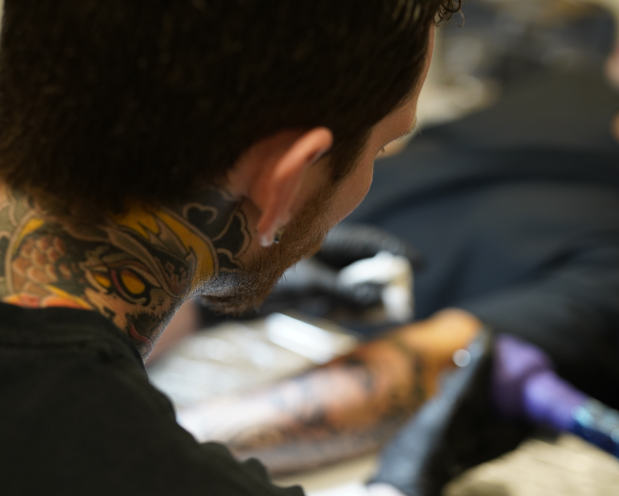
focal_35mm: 57
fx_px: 1044
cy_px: 248
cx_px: 353
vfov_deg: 26.7
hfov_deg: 33.0
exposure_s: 1/160
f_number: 2.2
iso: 1600
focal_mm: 50
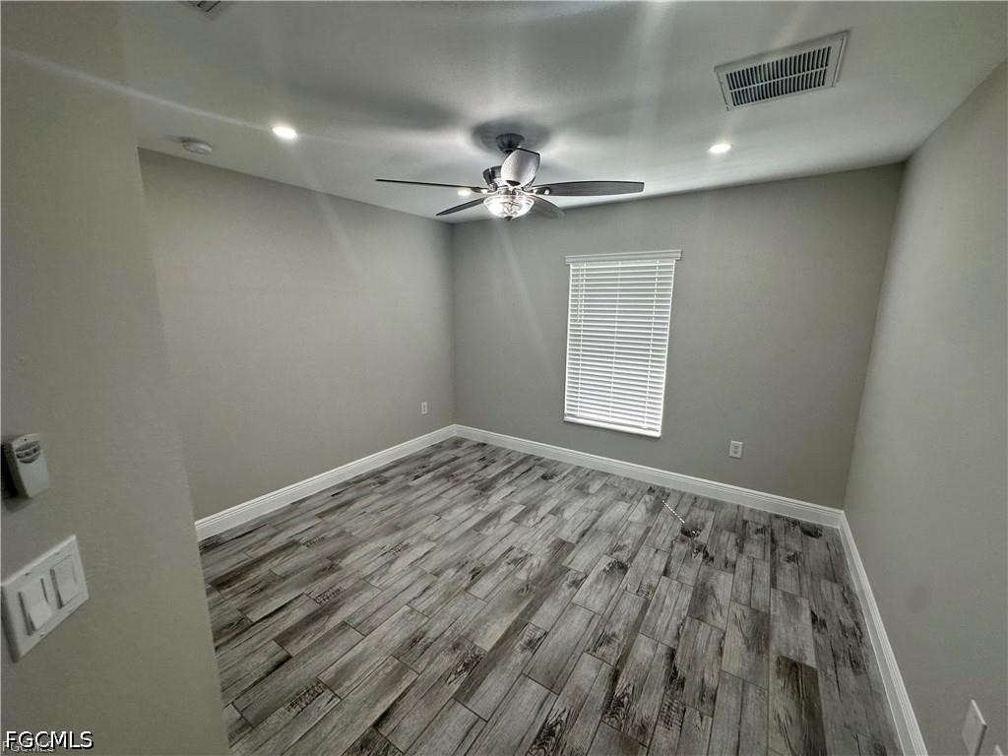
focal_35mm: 14
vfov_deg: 85.7
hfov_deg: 102.1
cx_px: 504
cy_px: 378
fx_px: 408
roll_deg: +1.7
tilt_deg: -9.8
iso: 125
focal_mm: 2.22
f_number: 2.2
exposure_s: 1/120
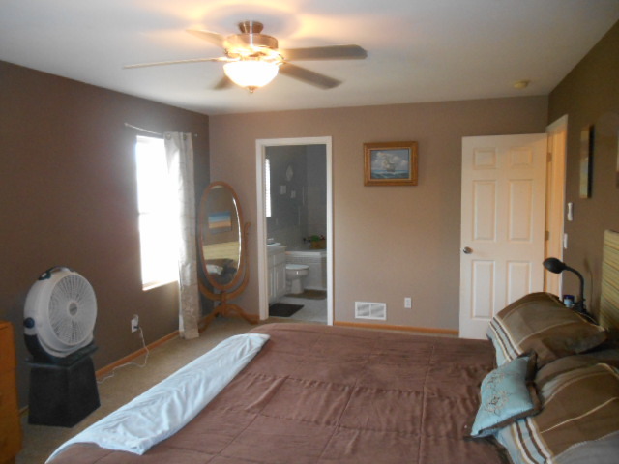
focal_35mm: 26
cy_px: 232
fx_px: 465
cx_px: 310
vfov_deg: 53.1
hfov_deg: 67.3
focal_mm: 4.7
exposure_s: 1/25
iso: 400
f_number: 3.4
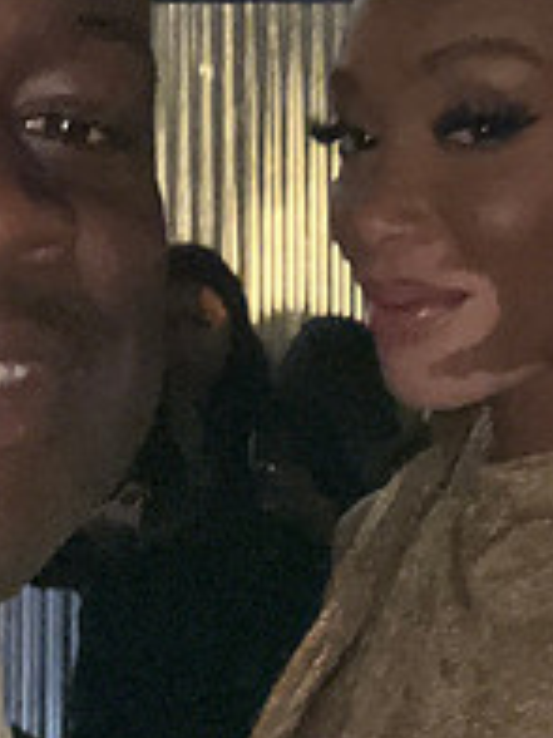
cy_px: 102
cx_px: 318
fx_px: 1896
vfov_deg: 21.6
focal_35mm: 89
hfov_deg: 16.6
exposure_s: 1/16
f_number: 2.2
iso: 2000
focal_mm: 2.71
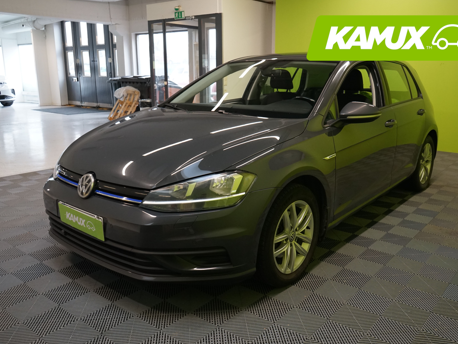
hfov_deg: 58.3
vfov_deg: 45.4
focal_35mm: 31
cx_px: 241
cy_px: 174
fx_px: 410
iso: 2000
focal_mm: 28
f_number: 7.1
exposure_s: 1/30
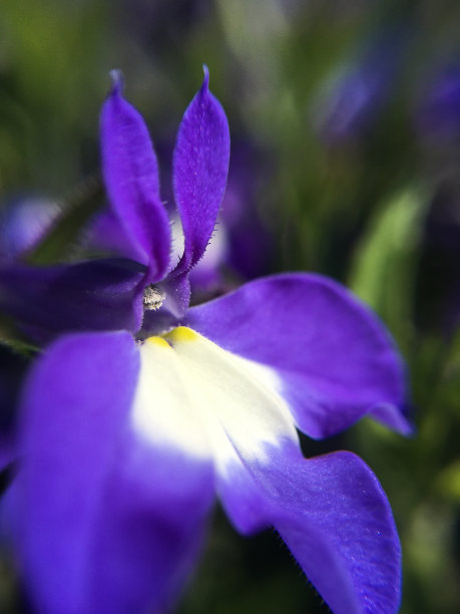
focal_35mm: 29
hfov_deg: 48.2
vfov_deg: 61.7
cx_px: 230
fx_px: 514
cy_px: 307
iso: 25
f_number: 2.2
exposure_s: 1/1876
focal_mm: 4.15
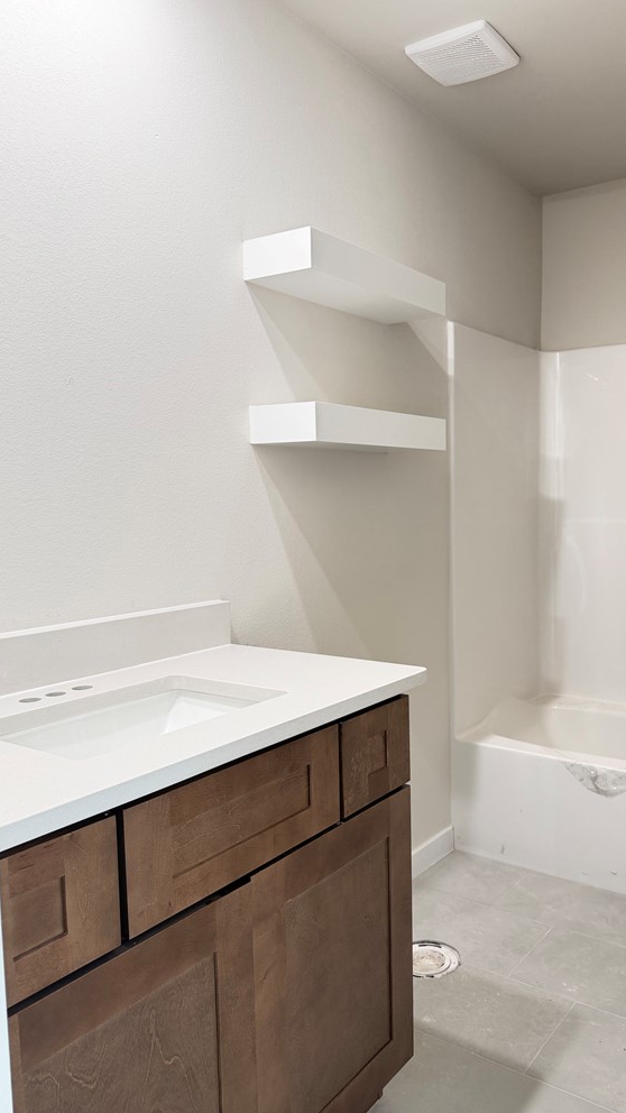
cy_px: 571
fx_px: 797
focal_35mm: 27
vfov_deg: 69.8
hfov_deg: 42.6
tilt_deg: -4.2
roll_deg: +1.1
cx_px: 393
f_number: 1.78
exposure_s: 1/60
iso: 250
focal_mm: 6.76
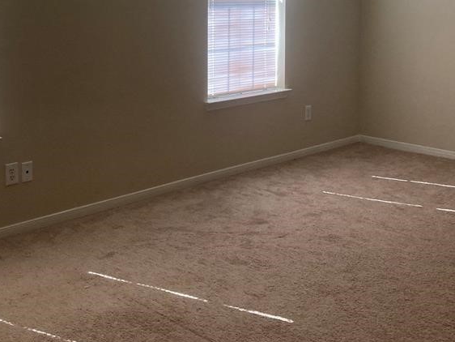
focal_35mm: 51
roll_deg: -0.2
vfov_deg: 27.8
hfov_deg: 37.2
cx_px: 164
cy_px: 52
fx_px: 671
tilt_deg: -1.7
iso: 80
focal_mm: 3.99
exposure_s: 1/82
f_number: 1.8
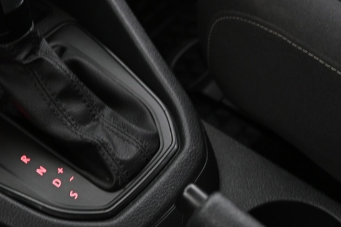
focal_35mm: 95
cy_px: 93
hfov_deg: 21.5
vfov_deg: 14.4
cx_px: 183
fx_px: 899
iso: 1000
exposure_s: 1/4
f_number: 4
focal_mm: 32
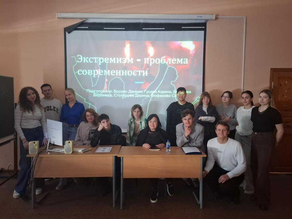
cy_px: 110
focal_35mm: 23
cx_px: 146
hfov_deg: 73.9
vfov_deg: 58.9
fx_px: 194
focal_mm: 5.54
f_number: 1.8
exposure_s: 1/20
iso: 1000
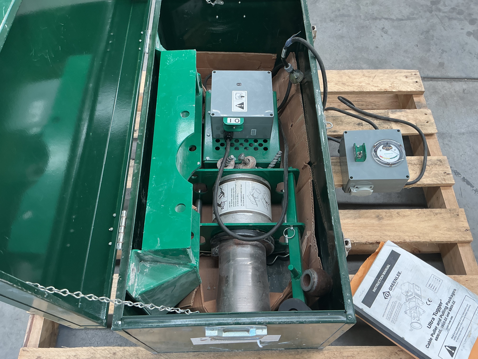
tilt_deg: -60.9
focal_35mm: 29
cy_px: 180
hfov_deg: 61.7
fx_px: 400
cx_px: 239
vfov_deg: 48.2
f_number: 1.8
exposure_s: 1/120
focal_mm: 3
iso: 64
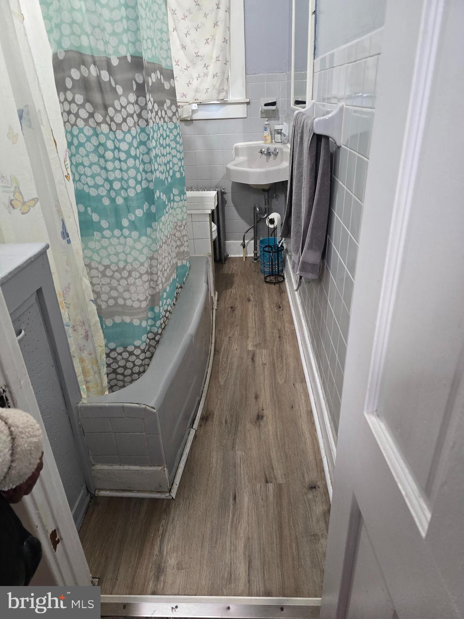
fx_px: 411
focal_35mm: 23
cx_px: 232
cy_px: 310
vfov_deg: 73.9
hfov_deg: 58.9
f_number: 1.7
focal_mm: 6.3
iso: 500
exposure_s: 1/60
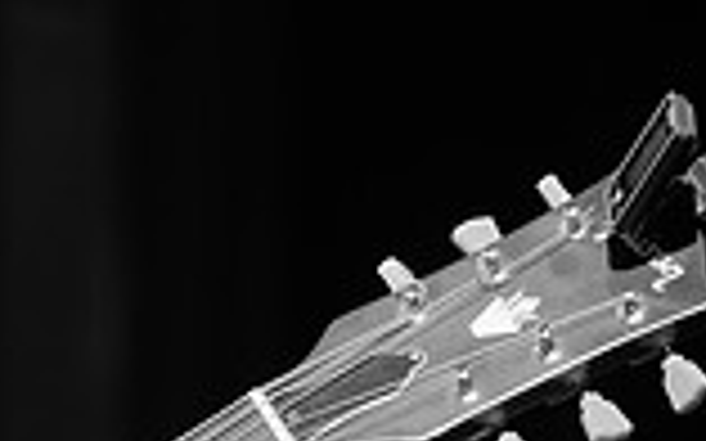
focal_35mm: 566
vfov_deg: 2.3
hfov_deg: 3.7
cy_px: 821
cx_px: -445
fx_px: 10886
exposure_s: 1/320
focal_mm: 150
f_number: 2.8
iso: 6400
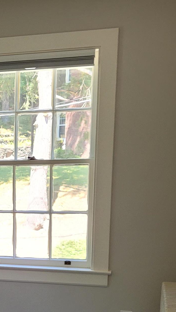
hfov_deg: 16.1
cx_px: -66
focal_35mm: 70
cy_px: 277
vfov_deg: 29.0
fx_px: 581
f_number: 1.8
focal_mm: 5.4
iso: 160
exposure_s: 1/120
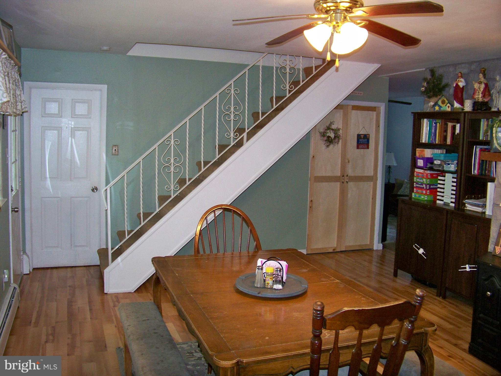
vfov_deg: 42.9
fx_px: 478
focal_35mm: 33
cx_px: 250
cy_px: 188
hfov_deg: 55.4
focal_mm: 5.85
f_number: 2.8
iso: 200
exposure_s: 1/30
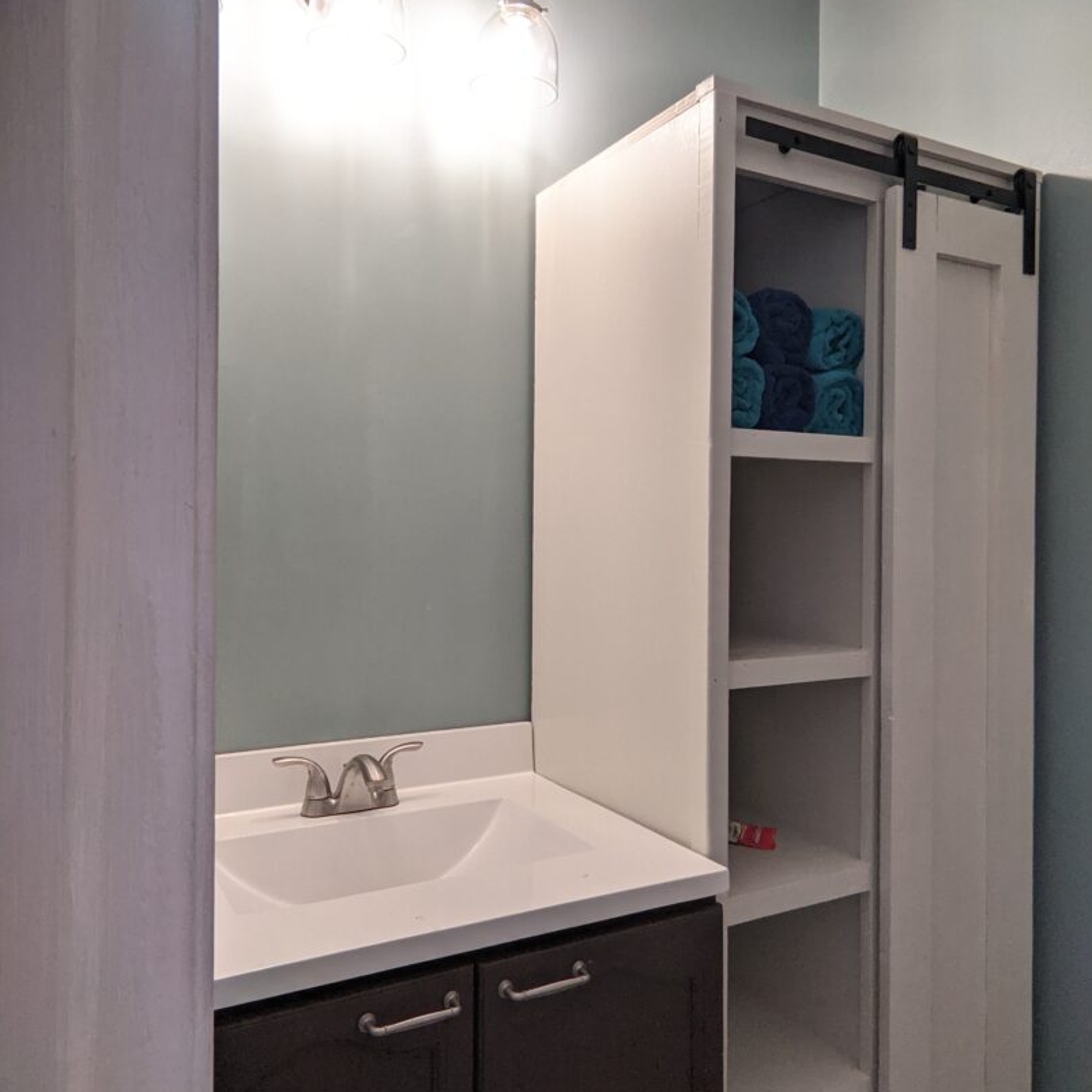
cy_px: 528
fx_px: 892
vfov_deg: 62.9
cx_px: 549
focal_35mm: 25
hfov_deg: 62.9
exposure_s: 1/120
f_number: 2
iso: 275
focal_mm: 2.47
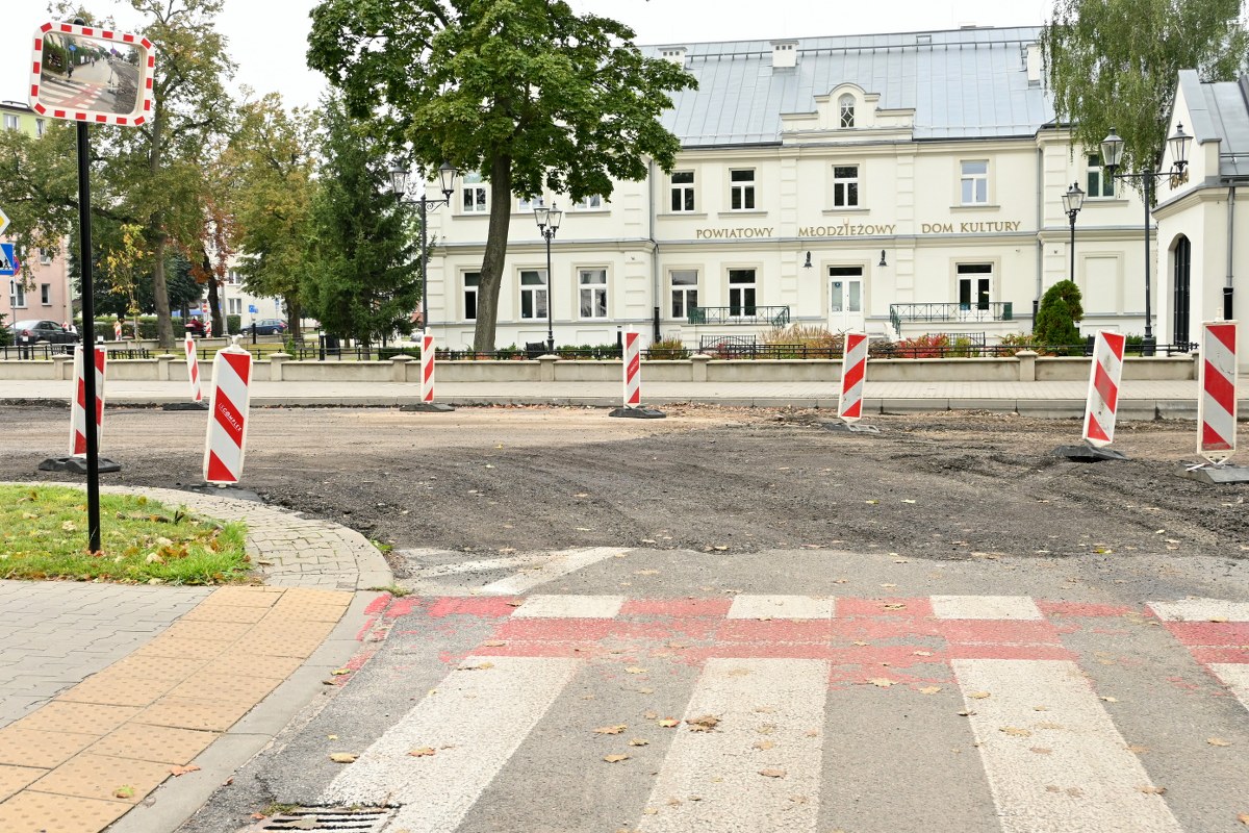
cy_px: 416
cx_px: 624
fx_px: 1379
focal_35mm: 40
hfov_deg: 48.7
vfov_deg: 33.6
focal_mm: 26.5
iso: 320
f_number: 6.3
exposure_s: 1/250
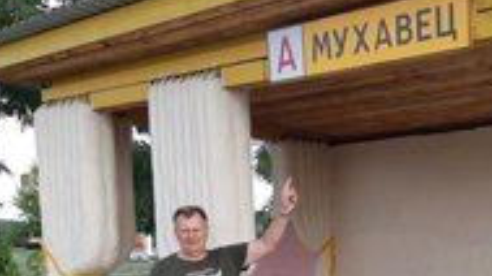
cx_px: 364
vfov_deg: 19.1
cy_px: 315
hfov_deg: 34.2
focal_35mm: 60
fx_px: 782
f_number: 1.7
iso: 40
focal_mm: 3.93
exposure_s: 1/461
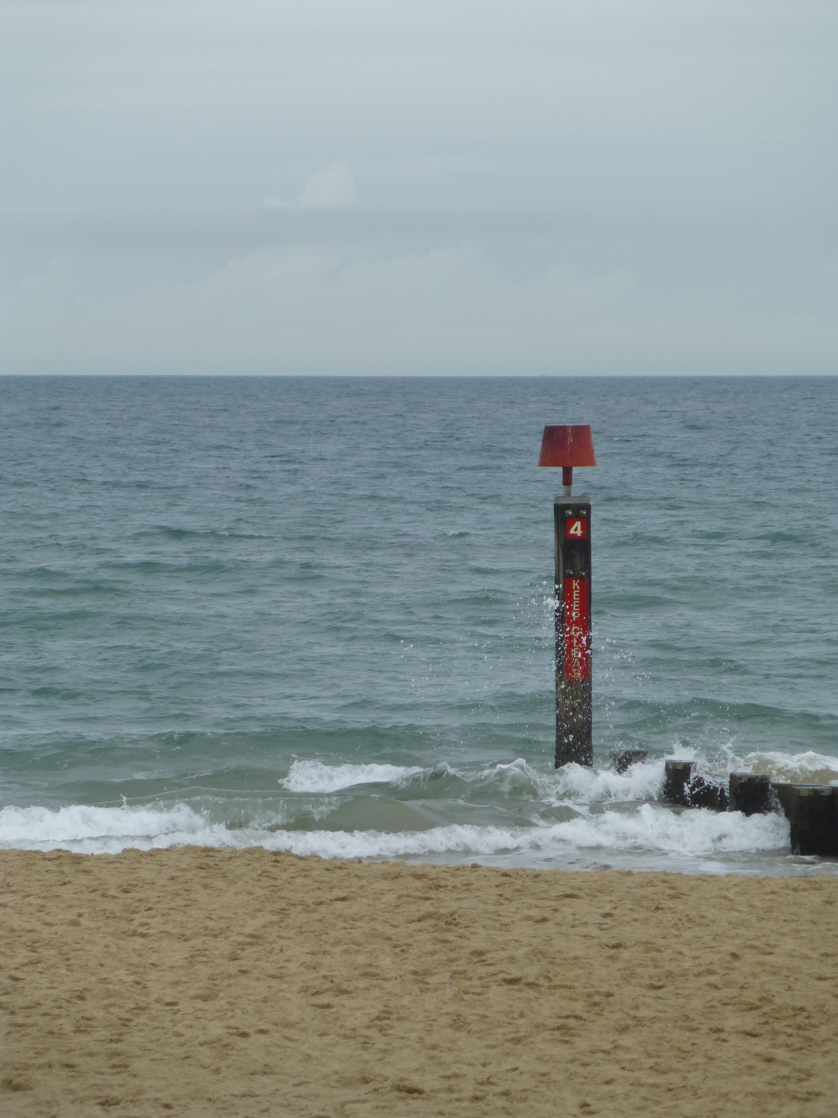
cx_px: 419
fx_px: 8069
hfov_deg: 5.9
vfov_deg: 7.9
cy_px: 559
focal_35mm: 250
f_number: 5.9
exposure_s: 1/160
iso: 100
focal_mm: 45
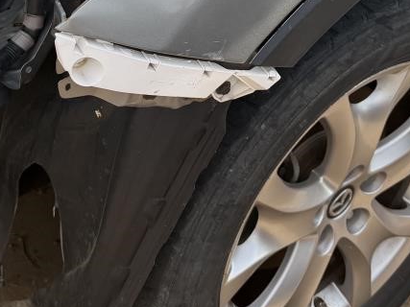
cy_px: -65
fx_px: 853
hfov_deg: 27.0
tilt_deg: -29.3
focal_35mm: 72
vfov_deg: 19.2
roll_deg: -5.1
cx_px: 177
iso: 100
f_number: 1.78
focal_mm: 6.76
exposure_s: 1/4975
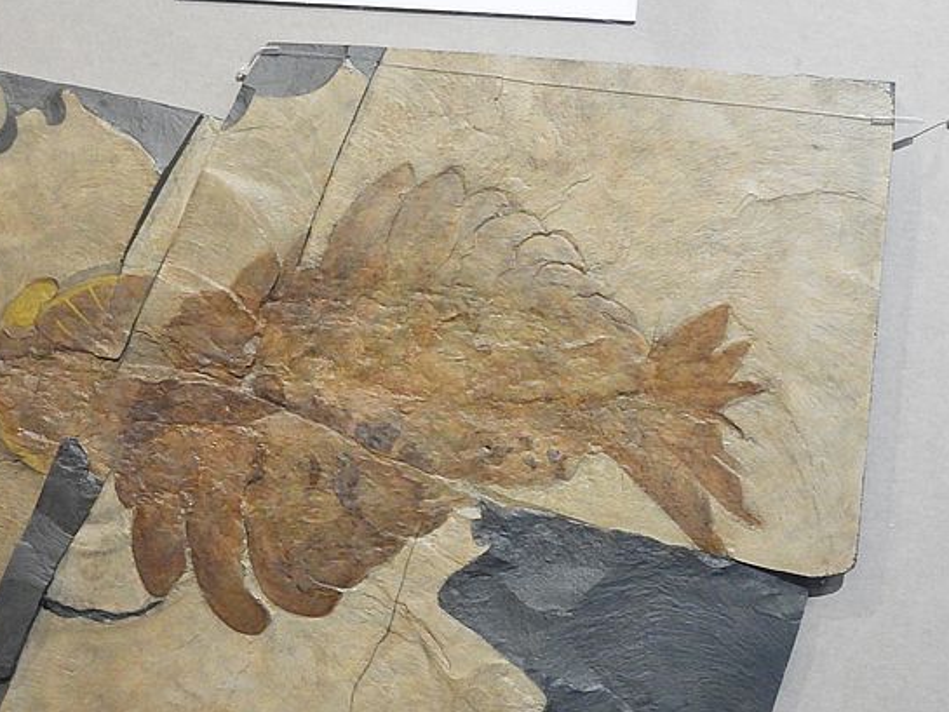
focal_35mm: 88
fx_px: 2413
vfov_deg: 16.8
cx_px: 254
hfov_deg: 22.1
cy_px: 458
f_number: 3.5
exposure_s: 1/30
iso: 900
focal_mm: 10.7
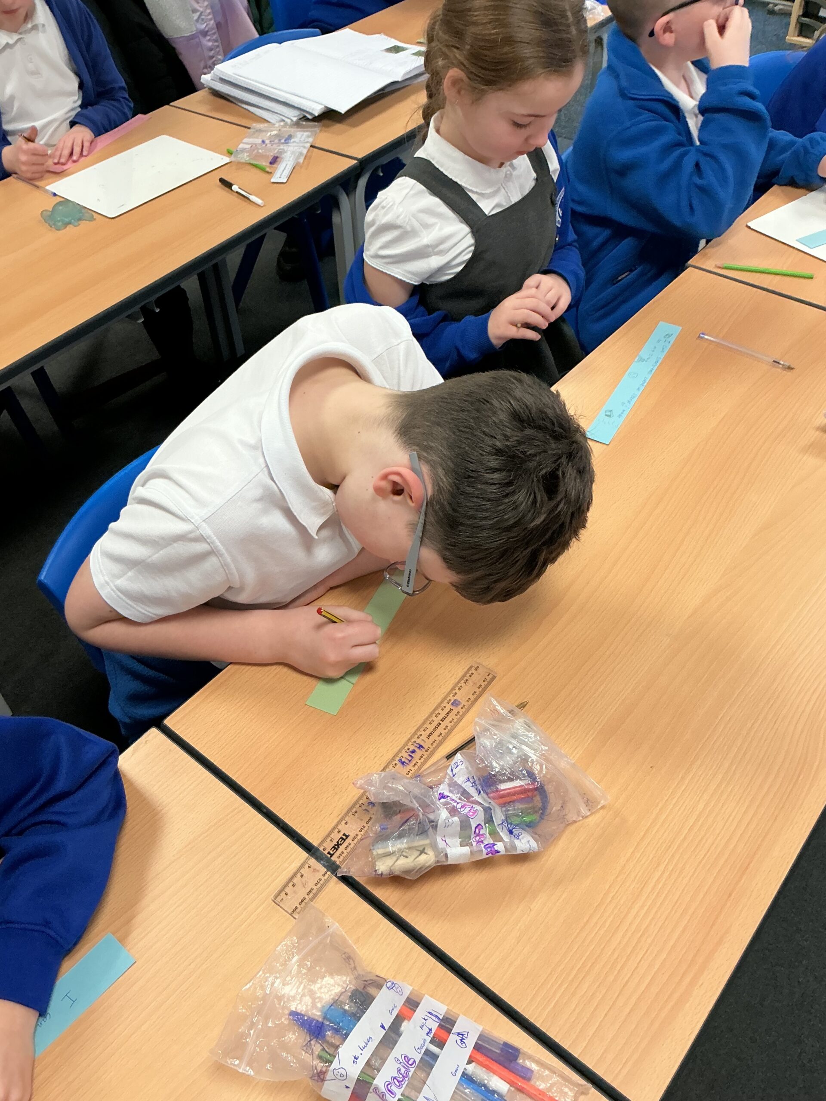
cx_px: 413
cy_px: 550
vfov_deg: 61.7
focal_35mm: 29
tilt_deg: -47.6
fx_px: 923
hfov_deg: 48.2
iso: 80
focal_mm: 3
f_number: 1.8
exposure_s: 1/60
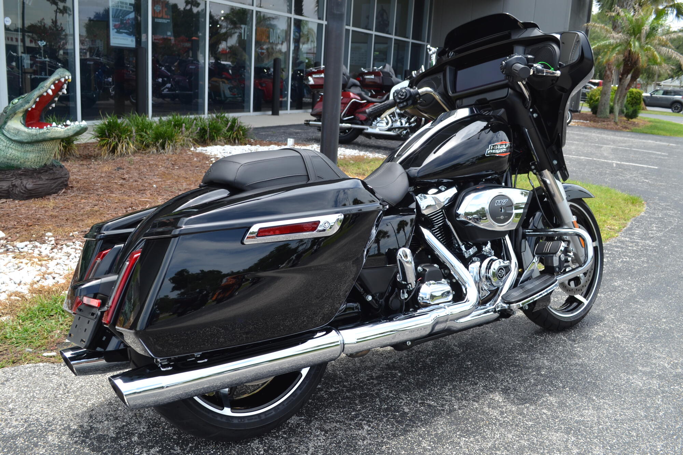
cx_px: 342
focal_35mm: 33
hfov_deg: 57.2
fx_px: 626
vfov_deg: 40.0
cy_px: 228
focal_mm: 22
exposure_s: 1/160
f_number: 6.3
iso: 100
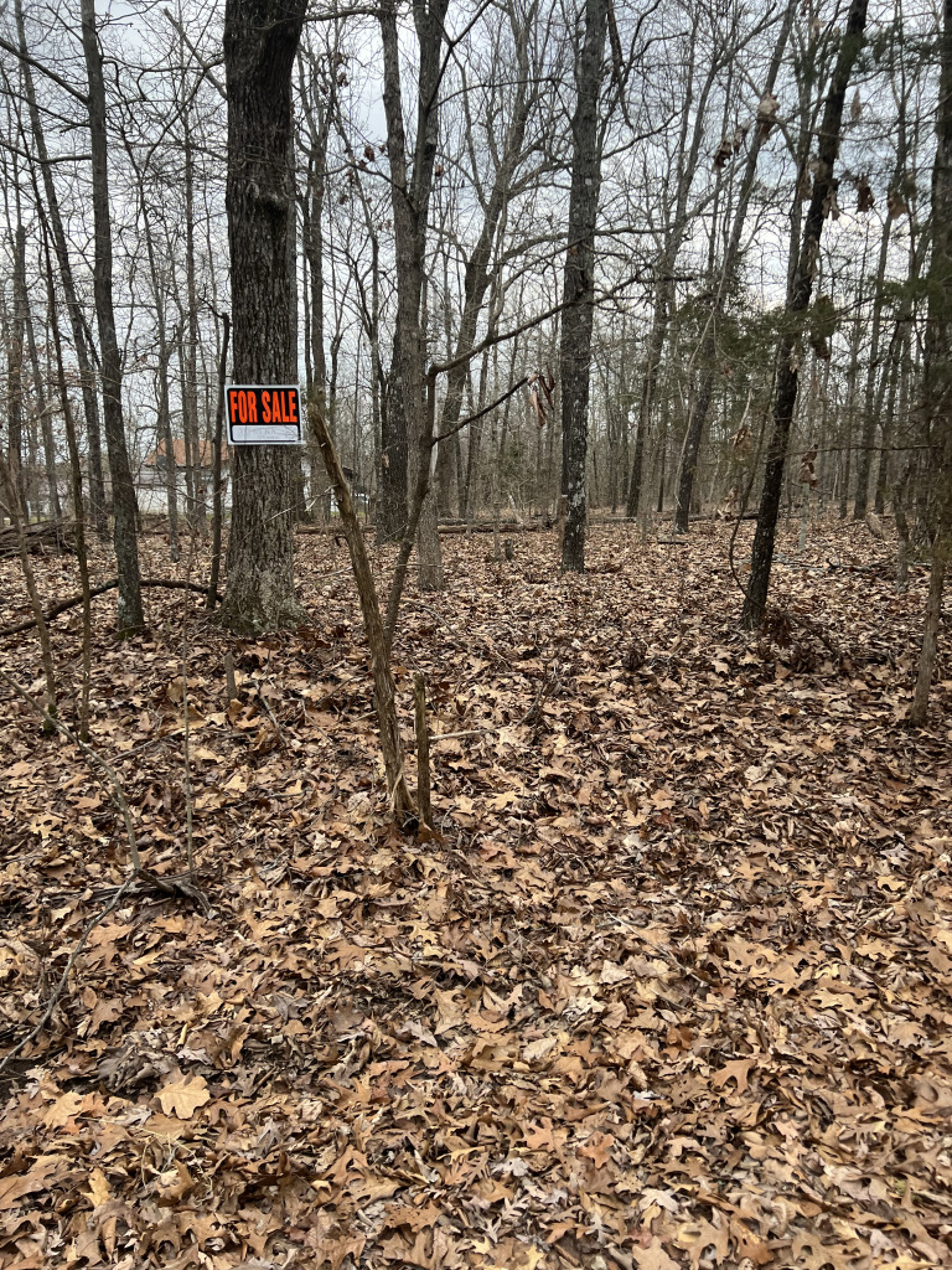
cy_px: 635
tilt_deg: -7.9
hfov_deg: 53.1
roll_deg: -2.2
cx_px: 476
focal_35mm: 26
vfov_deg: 67.3
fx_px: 953
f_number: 1.5
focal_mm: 5.7
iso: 50
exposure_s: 1/753
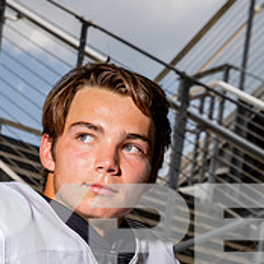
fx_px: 1079
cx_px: 74
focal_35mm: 125
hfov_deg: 13.9
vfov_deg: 13.5
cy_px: 338
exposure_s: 1/250
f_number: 8
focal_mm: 57
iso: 100
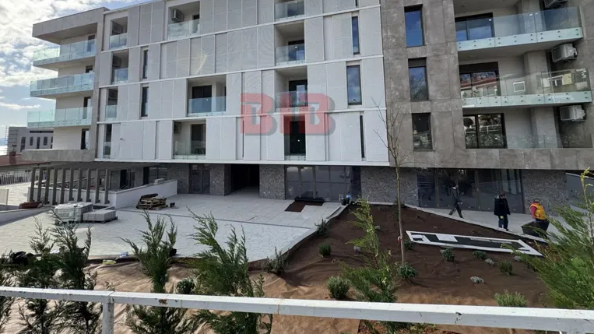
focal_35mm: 16
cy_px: 114
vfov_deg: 65.5
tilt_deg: +5.1
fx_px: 252
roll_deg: +0.9
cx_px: 288
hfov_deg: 99.3
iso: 40
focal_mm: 2.22
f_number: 2.2
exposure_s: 1/812
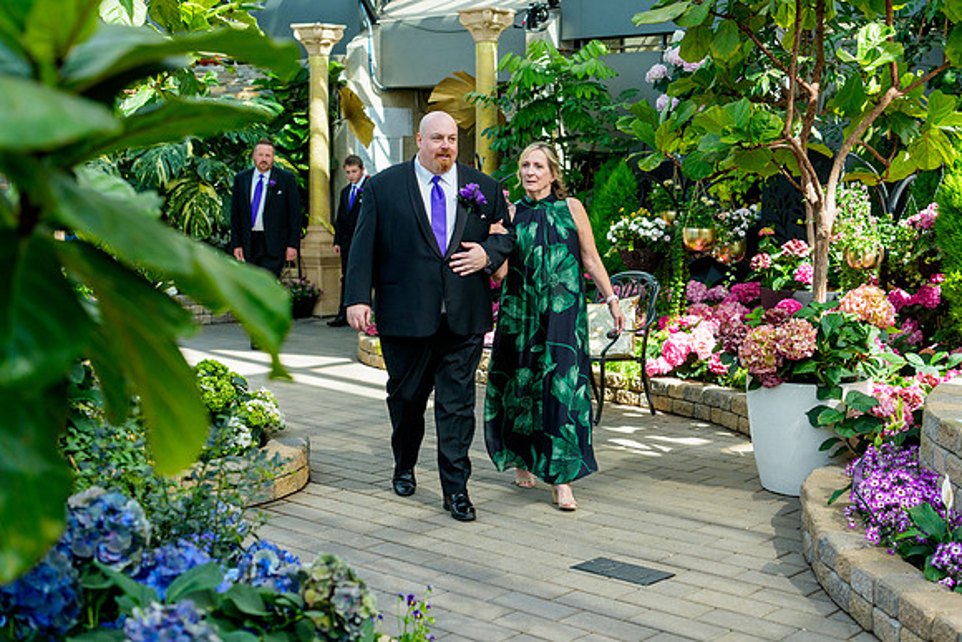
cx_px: 481
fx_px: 1336
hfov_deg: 39.6
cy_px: 321
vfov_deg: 27.0
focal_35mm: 50
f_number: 3.2
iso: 640
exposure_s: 1/2500
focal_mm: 50
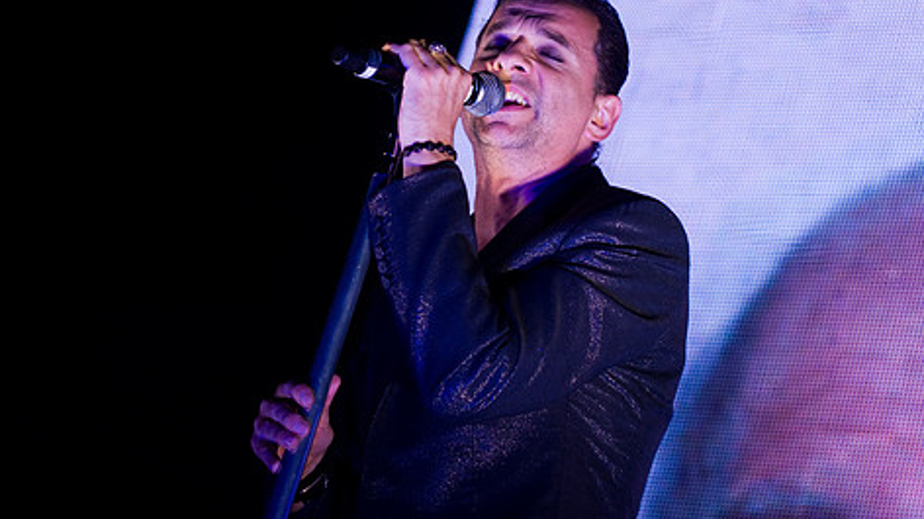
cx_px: 458
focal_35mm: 135
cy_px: 224
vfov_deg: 9.0
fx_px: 3306
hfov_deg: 15.9
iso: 800
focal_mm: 70
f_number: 4
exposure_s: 1/200
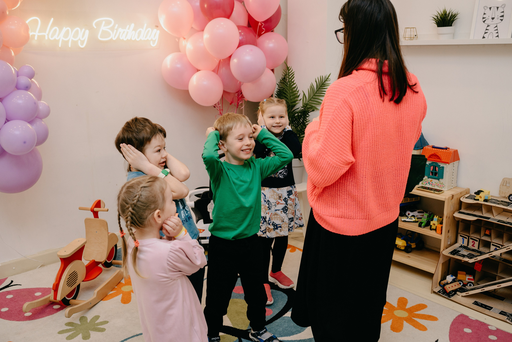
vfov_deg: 37.9
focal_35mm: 35
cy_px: 171
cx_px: 256
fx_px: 498
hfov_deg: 54.4
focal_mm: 35
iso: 400
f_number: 3.5
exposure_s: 1/160
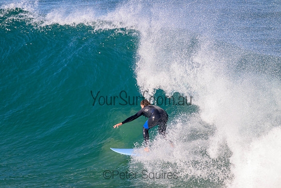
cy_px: 94
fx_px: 6246
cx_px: 140
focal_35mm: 800
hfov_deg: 2.6
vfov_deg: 1.7
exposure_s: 1/2000
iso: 2200
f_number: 11
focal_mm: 800
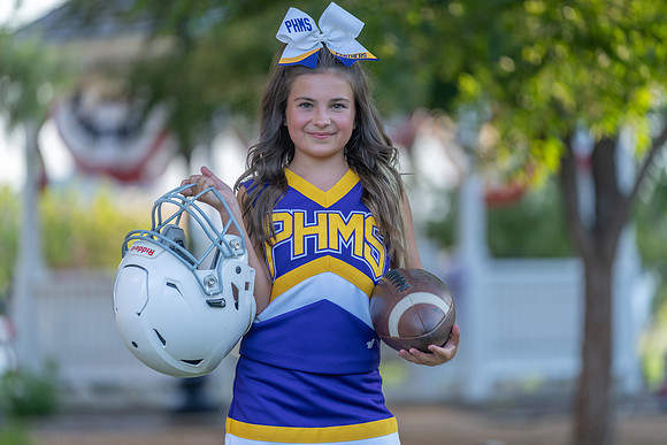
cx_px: 334
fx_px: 3637
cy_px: 222
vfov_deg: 7.0
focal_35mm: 196
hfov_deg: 10.5
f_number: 2.8
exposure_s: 1/320
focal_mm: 184
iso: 200
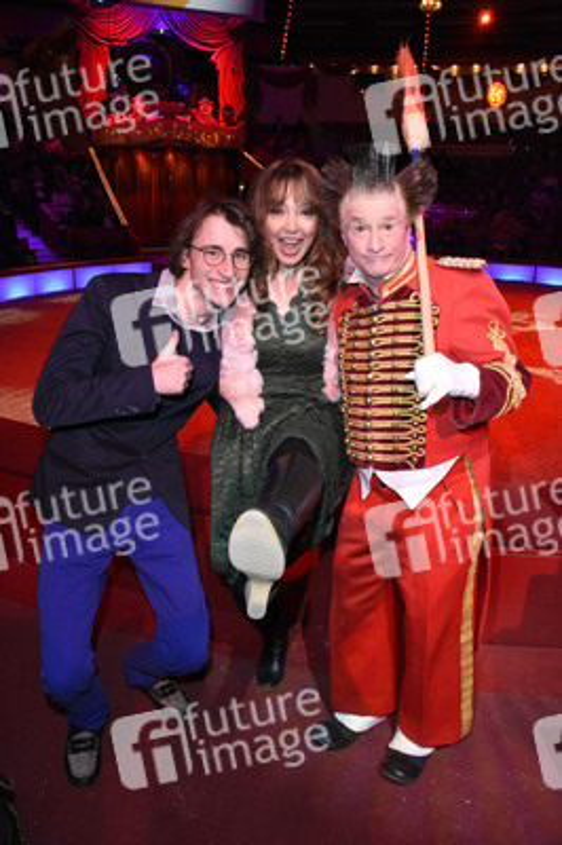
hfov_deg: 47.9
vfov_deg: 67.4
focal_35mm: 27
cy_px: 422
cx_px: 281
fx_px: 633
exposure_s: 1/60
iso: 2500
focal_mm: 18
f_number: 6.3
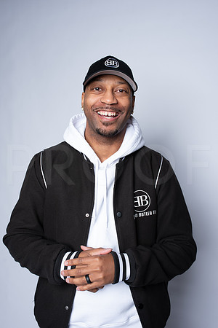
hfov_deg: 37.9
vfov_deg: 54.4
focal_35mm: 35
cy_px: 164
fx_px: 318
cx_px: 109
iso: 250
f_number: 6.3
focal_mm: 35
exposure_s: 1/200
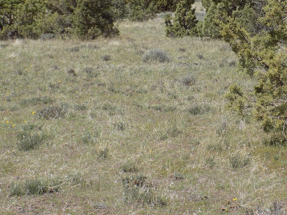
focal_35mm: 109
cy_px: 48
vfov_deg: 13.5
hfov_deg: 18.0
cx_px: 197
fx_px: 904
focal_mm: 12.5
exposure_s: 1/640
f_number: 4.2
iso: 80
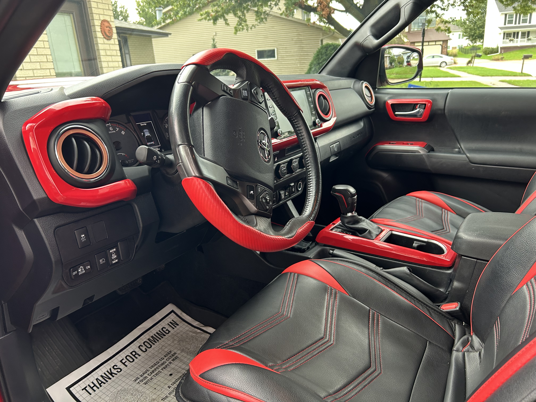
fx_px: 403
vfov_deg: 53.1
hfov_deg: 67.3
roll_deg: +4.3
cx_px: 268
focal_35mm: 26
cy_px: 201
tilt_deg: -18.6
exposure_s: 1/75
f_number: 1.5
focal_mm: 5.7
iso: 125
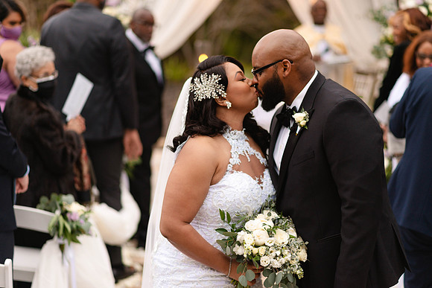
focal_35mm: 85
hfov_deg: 23.9
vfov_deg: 16.1
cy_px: 144
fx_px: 1020
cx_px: 216
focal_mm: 85
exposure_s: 1/250
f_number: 1.8
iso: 400
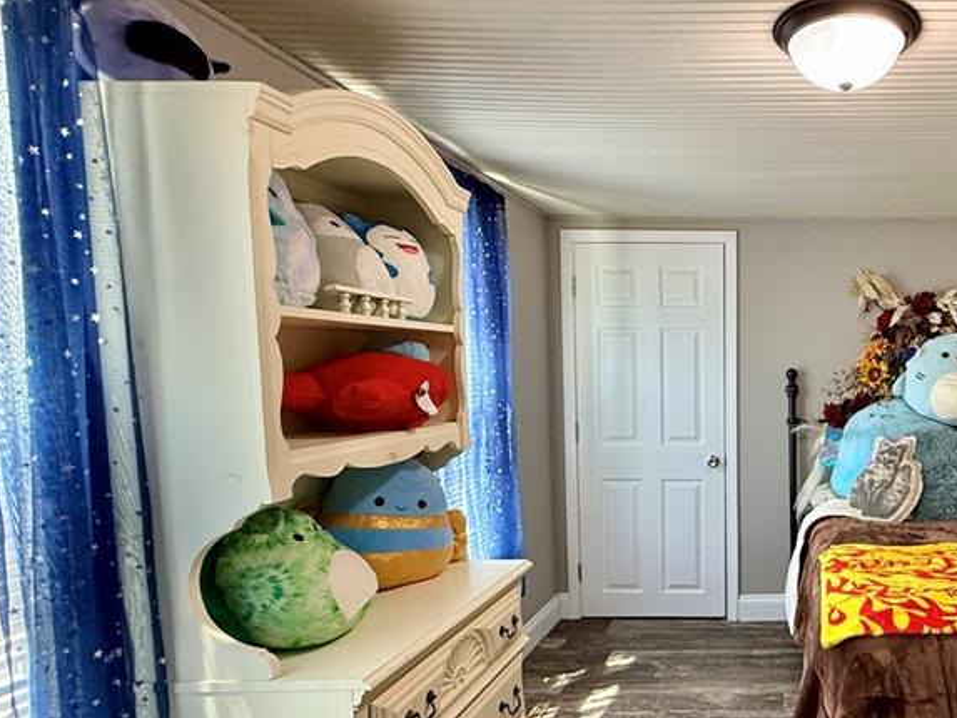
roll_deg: +0.1
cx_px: 803
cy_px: 412
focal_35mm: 25
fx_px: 691
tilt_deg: -3.3
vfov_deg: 54.7
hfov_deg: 61.8
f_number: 2.2
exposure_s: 1/60
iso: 400
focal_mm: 2.22
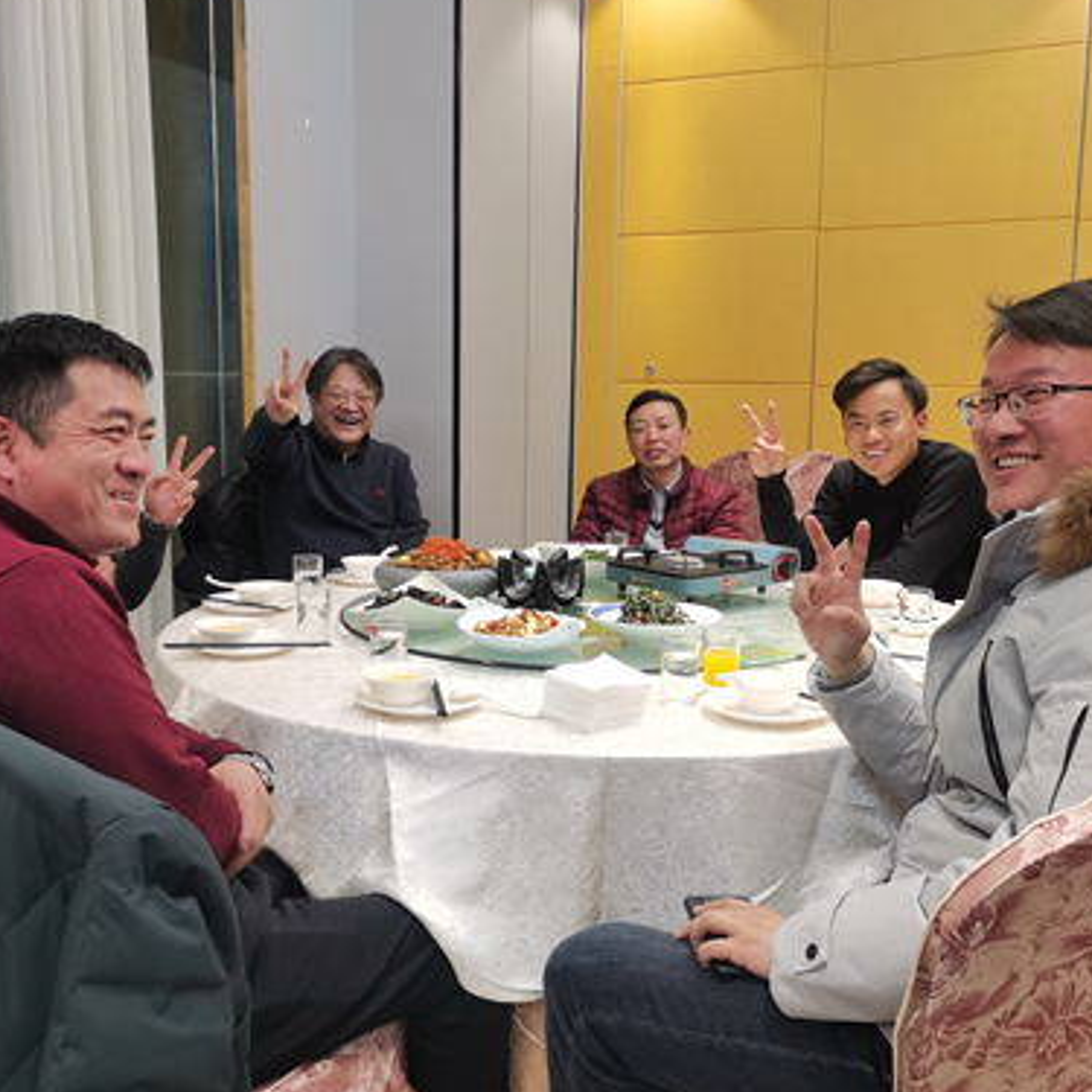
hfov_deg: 47.2
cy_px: 556
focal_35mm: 35
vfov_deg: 47.2
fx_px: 1249
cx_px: 533
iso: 200
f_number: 1.8
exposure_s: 1/100
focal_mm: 5.58
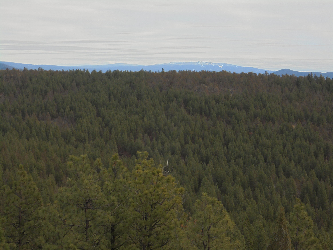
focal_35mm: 73
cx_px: 166
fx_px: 702
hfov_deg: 26.7
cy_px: 125
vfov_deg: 20.2
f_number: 6.1
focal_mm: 13.1
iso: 100
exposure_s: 1/250
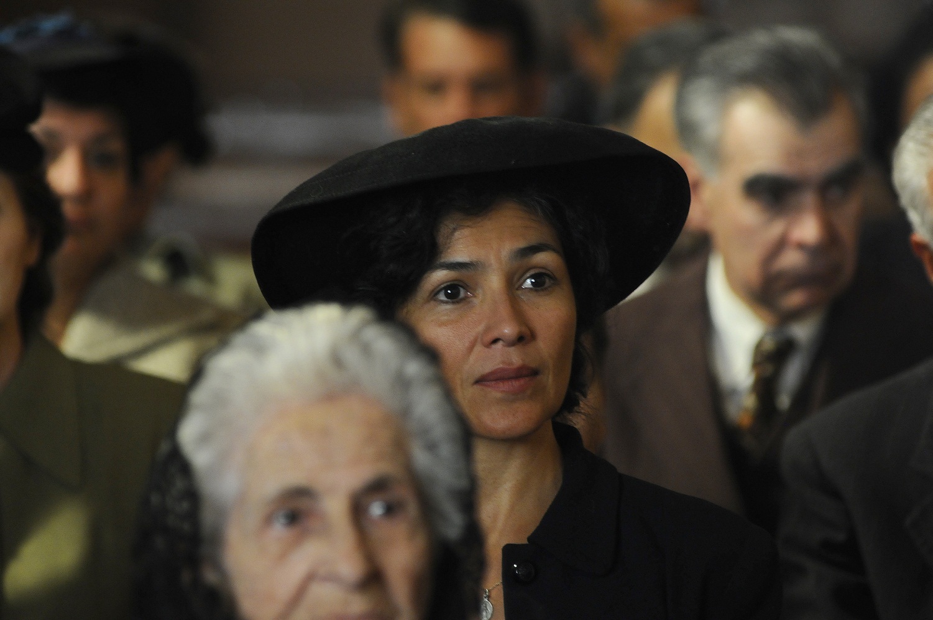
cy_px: 310
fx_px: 7183
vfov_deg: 4.9
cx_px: 466
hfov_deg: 7.4
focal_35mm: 278
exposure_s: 1/60
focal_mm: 185
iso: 1000
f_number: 4
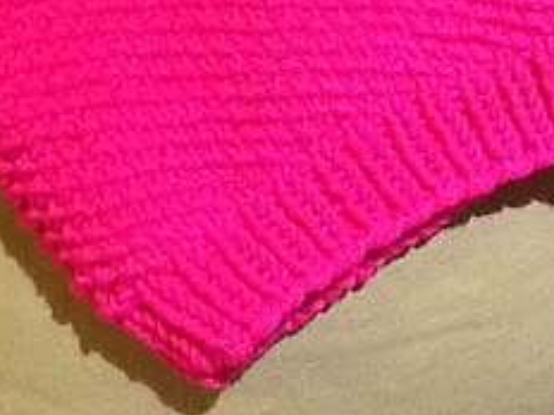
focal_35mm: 95
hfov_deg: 20.6
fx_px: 1520
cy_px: -13
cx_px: 229
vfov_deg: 15.2
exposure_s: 1/30
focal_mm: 2.03
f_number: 2.4
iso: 320
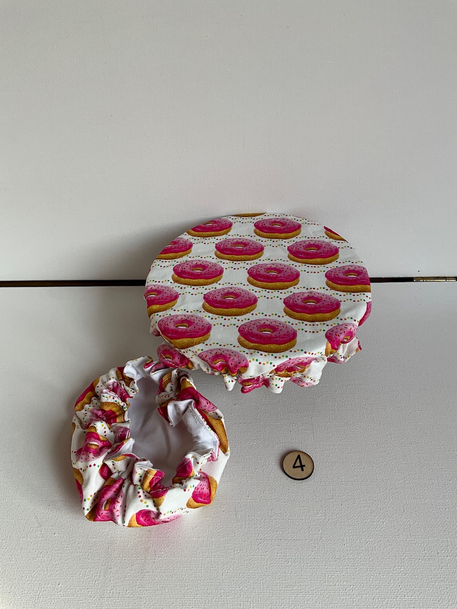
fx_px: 510
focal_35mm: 29
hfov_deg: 48.2
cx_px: 228
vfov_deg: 61.7
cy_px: 304
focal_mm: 3
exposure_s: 1/234
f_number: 1.8
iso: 20
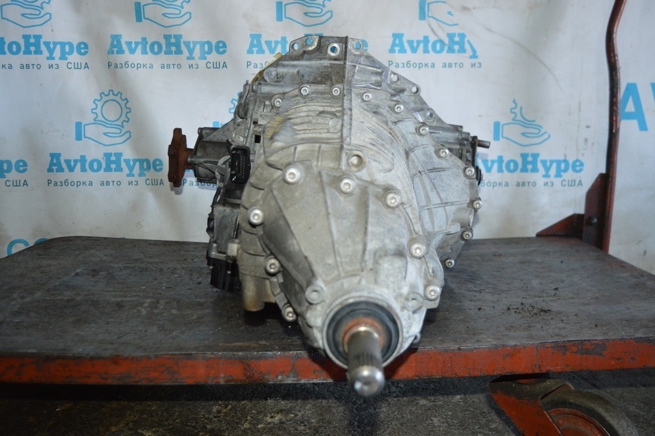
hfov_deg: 53.2
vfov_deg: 36.8
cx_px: 328
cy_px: 218
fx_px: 654
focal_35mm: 36
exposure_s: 1/60
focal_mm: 24
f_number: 4
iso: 1250
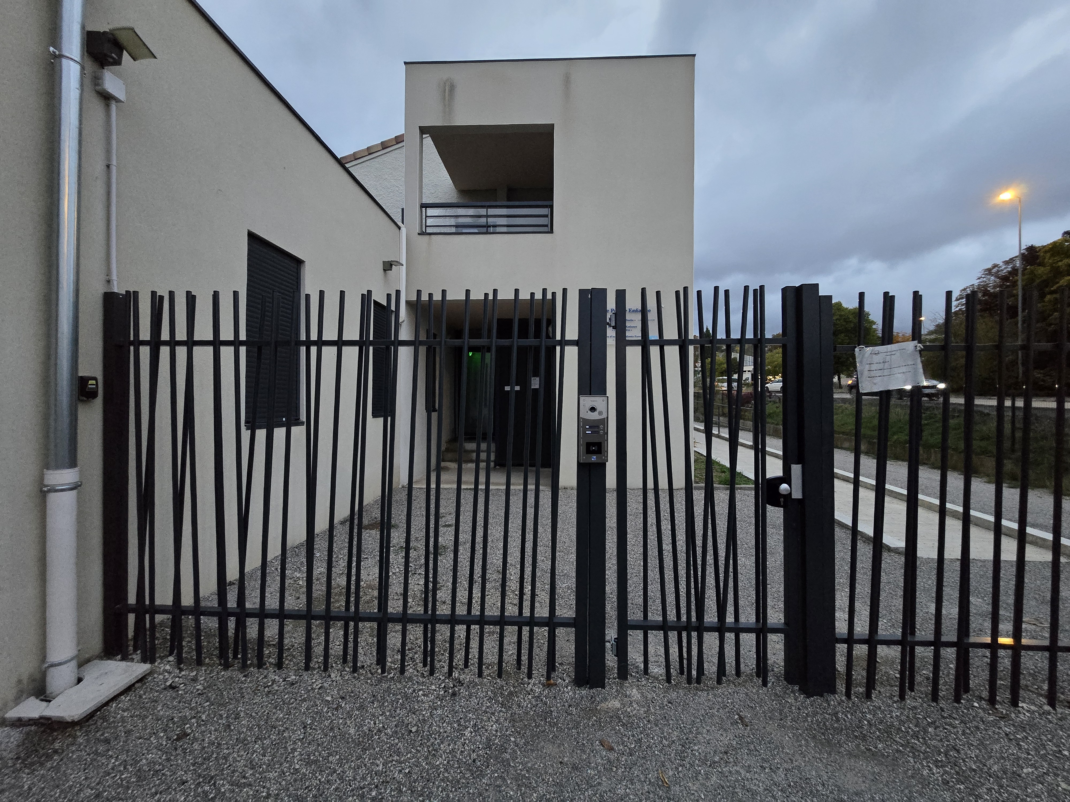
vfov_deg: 89.9
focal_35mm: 13
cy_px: 401
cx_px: 535
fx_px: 402
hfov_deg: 106.2
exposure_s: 1/50
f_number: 2.2
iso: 1250
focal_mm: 2.2
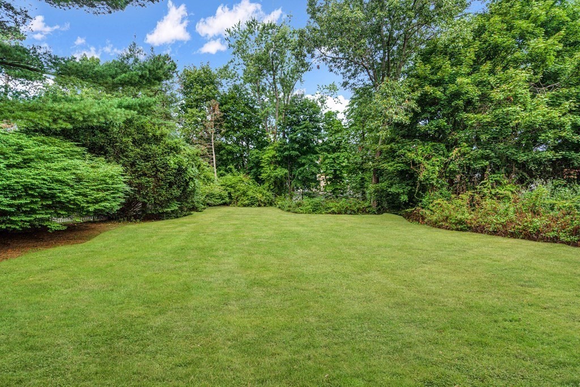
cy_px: 194
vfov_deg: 73.8
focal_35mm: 16
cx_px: 290
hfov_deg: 96.7
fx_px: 258
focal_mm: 16
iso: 320
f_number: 5.6
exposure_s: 1/320
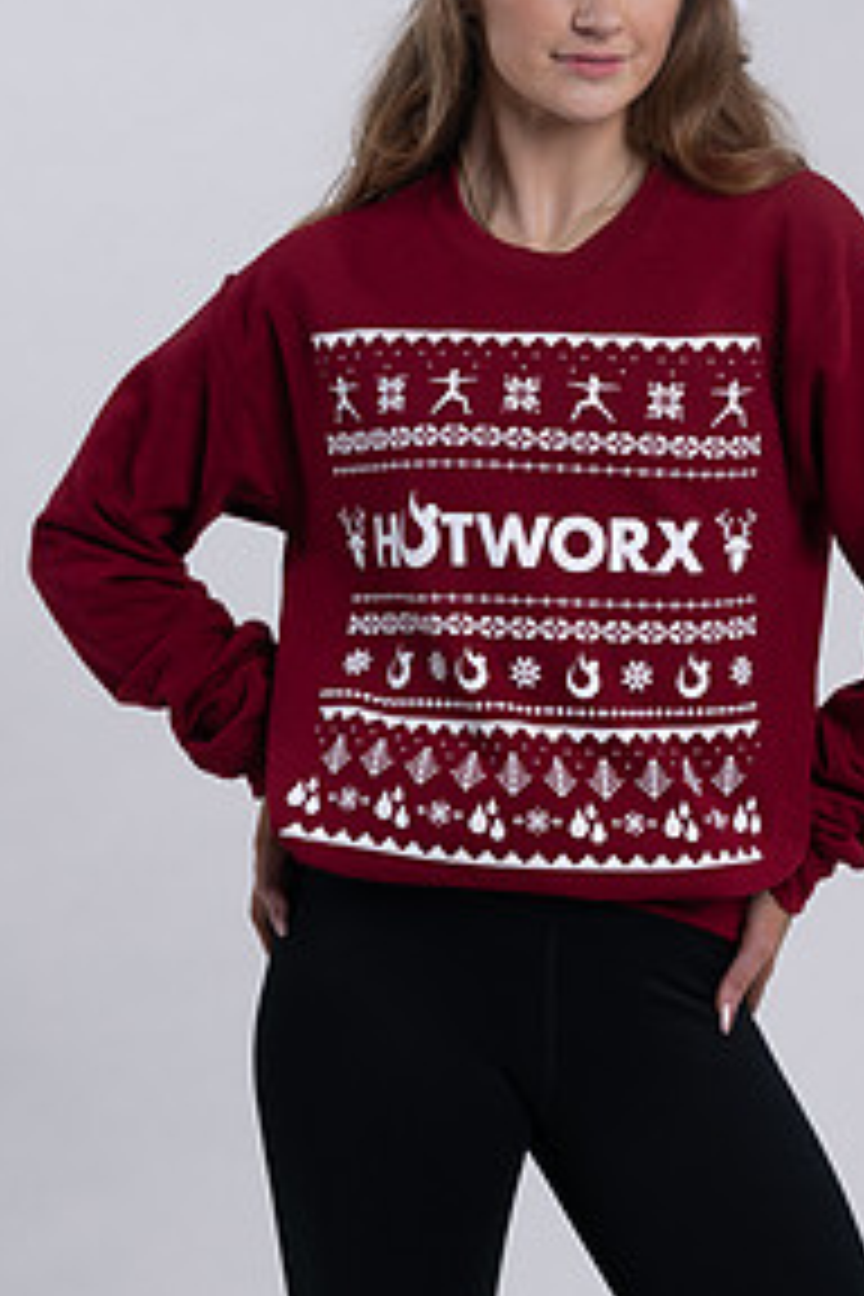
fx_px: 4788
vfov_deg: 15.4
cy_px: 459
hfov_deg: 10.3
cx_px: 594
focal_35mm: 133
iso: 125
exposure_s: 1/125
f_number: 4
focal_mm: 85
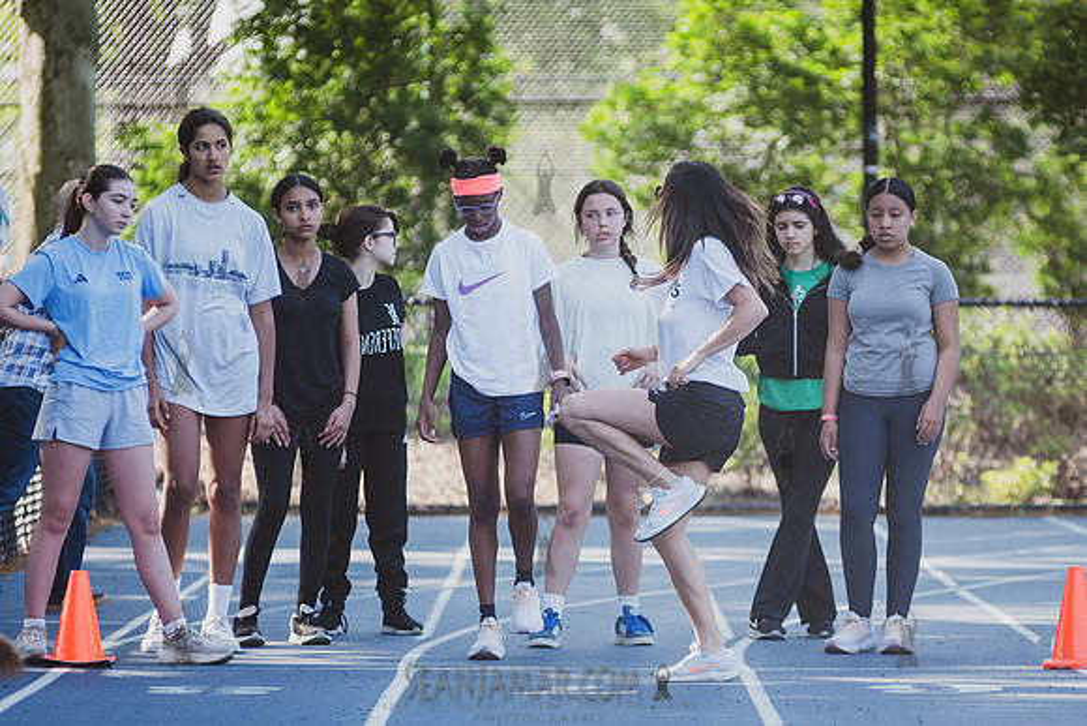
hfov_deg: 7.4
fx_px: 8363
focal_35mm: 277
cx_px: 696
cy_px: 385
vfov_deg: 5.0
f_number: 4
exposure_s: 1/640
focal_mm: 185
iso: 400
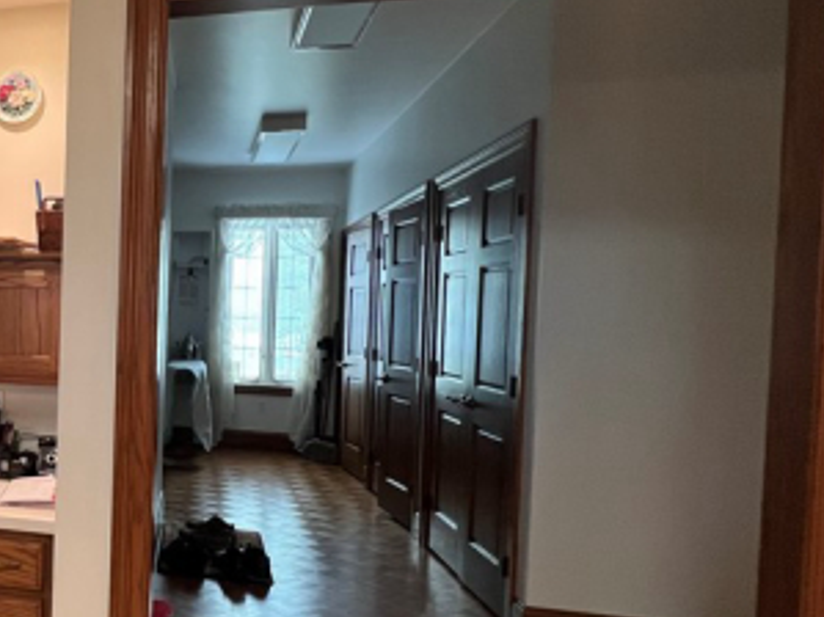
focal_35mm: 29
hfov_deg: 49.3
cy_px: 322
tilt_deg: +0.9
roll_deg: -1.3
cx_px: -15
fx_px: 690
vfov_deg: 48.2
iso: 250
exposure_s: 1/60
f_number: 1.8
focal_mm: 1.57
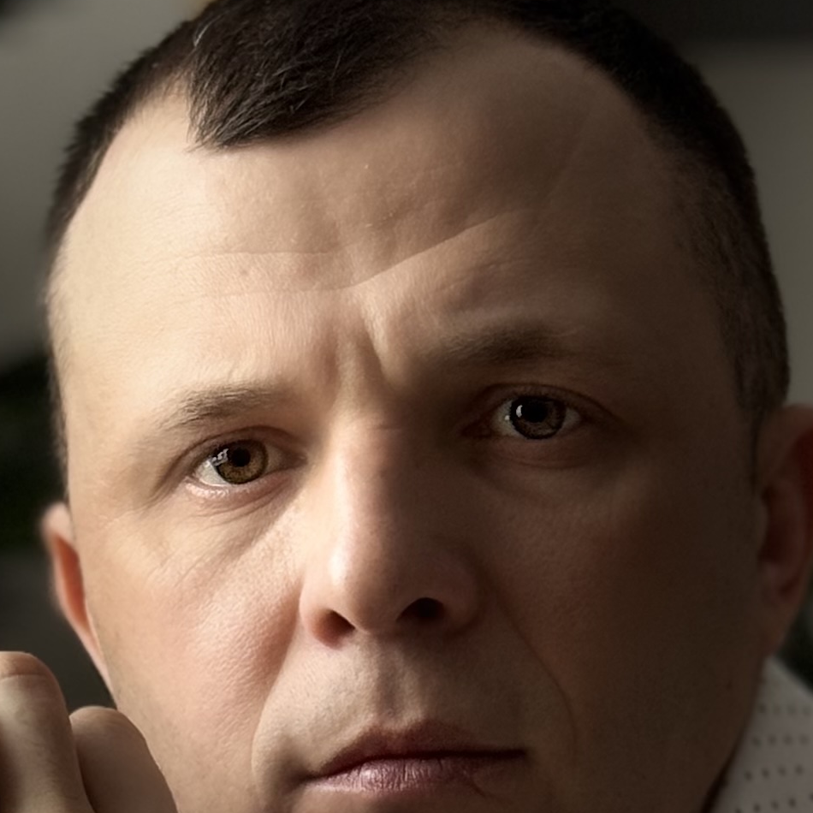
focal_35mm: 180
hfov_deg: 9.7
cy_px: 1206
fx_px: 4783
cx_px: 504
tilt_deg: -2.4
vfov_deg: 9.5
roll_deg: -0.2
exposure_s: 1/60
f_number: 1.78
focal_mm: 6.76
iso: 100
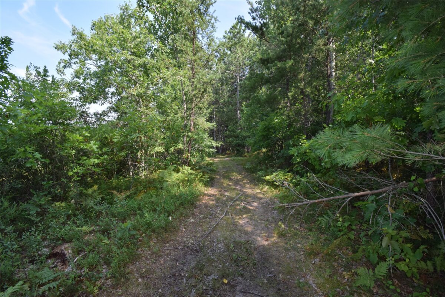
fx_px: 185
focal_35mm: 15
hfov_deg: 100.4
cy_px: 148
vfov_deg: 77.3
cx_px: 222
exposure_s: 1/125
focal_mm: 10
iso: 320
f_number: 13
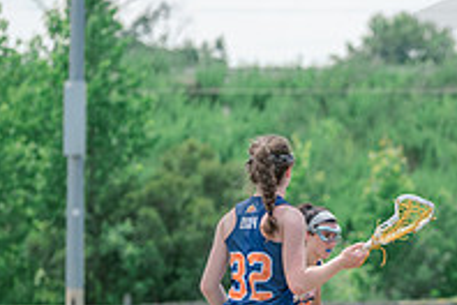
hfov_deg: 3.9
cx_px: 593
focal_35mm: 528
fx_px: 6702
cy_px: 382
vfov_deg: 2.6
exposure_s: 1/1250
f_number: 4.5
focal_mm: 180
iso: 400
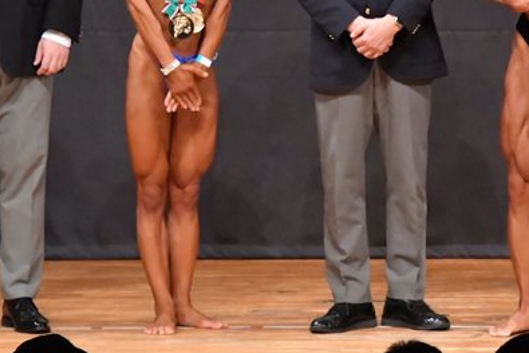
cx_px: 494
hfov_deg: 3.9
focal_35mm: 530
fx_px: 7784
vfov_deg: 2.6
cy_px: 15
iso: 10000
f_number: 5.6
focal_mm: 180
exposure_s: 1/400
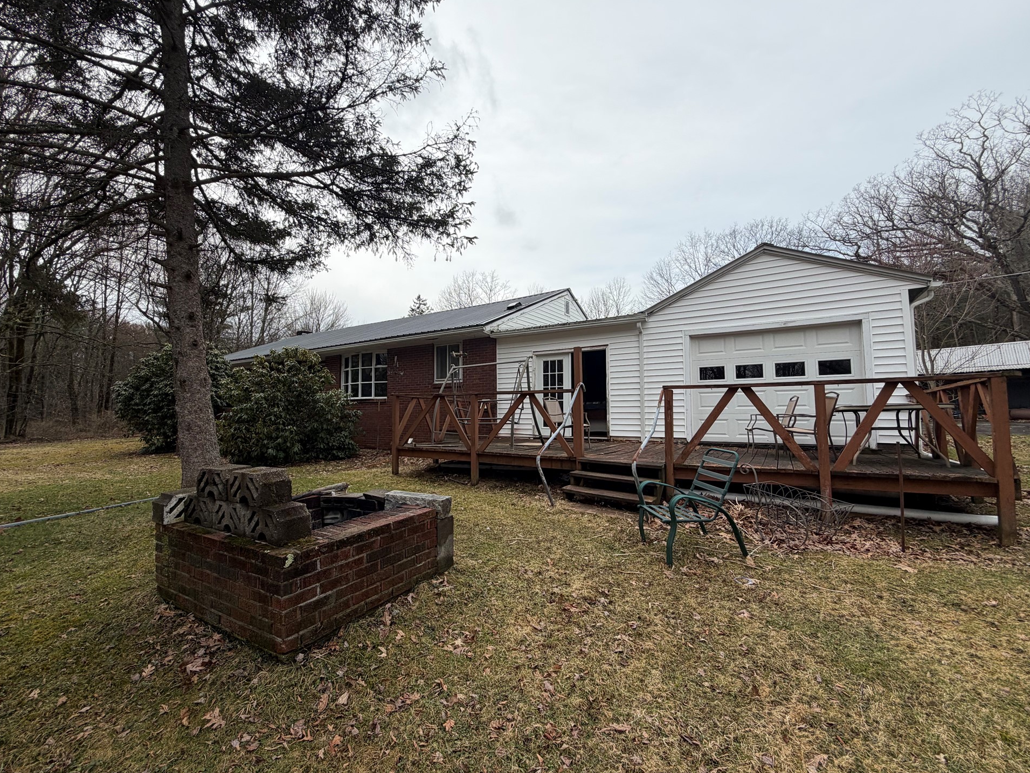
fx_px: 446
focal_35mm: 15
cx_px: 493
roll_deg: +0.7
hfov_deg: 98.1
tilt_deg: +3.2
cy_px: 382
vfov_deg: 81.8
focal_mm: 2.22
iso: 20
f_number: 2.2
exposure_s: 1/876
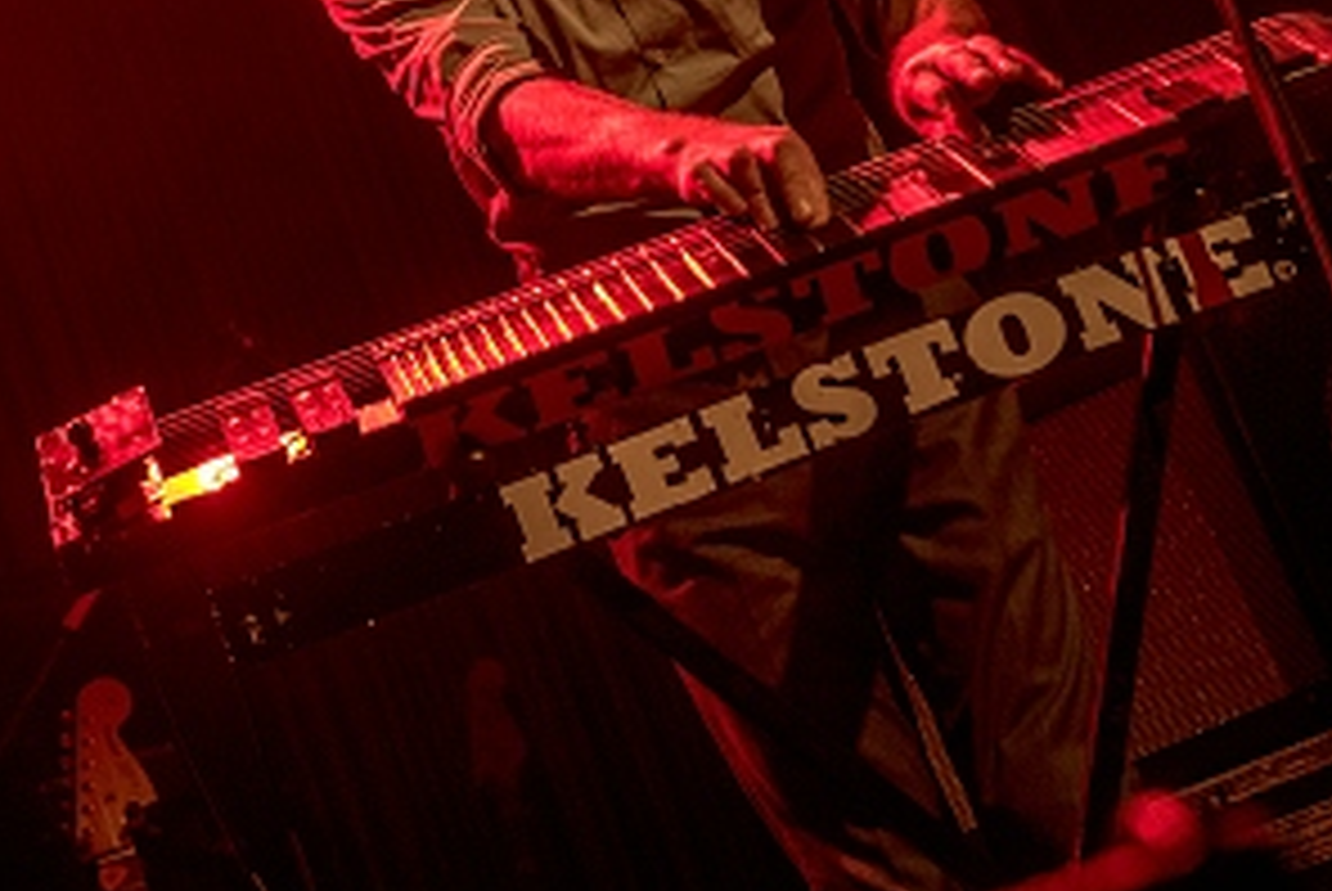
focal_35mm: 102
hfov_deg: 20.0
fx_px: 3778
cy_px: -133
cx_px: 486
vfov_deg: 13.2
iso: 800
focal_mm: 42
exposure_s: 1/80
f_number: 2.8
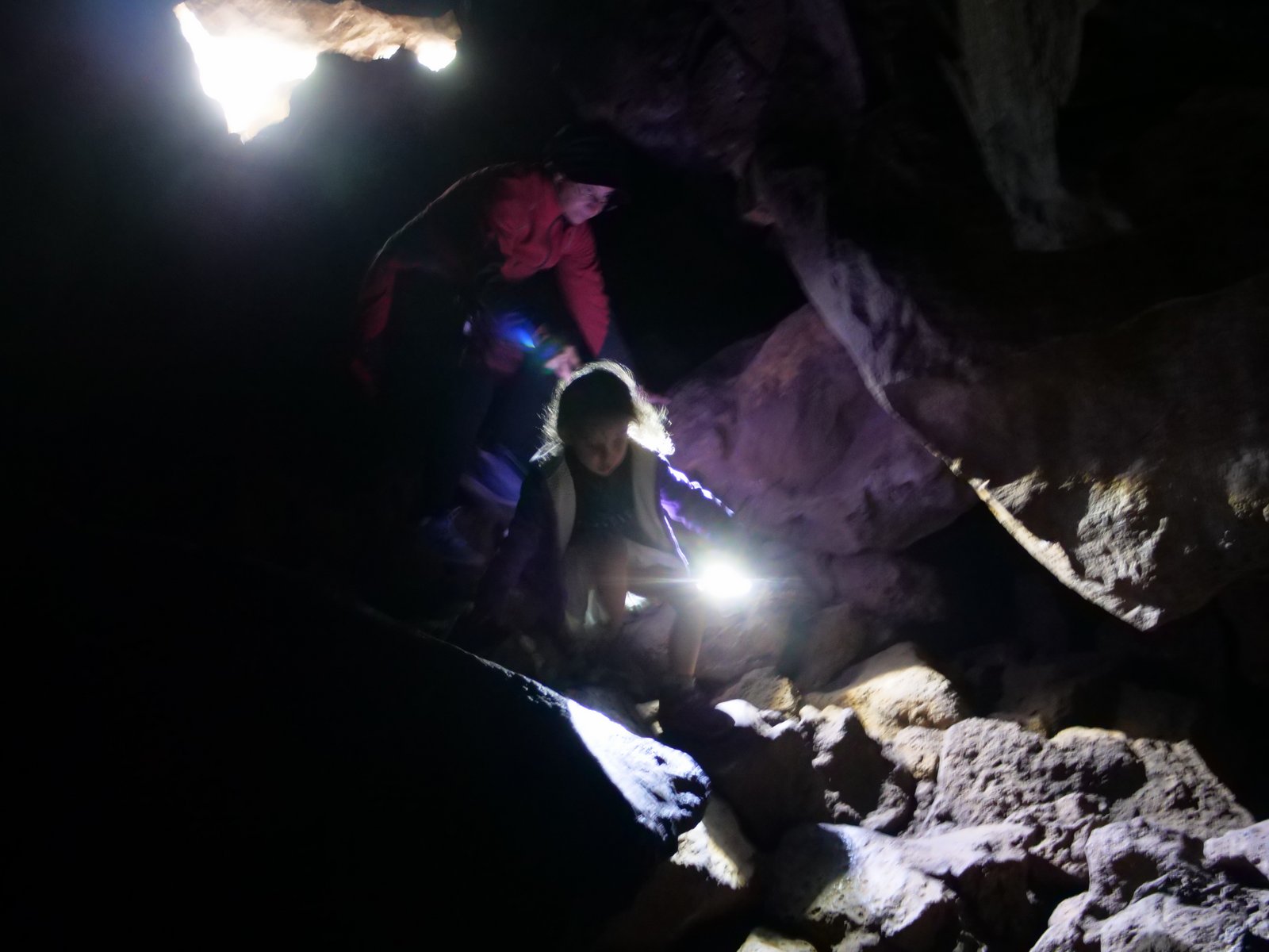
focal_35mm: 32
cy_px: 476
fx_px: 1173
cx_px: 634
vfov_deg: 44.2
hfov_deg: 56.8
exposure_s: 1/6
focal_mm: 16
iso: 3200
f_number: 3.7
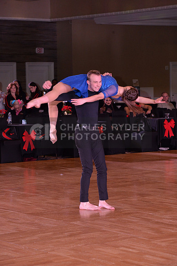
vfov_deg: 16.8
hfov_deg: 11.2
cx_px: 88
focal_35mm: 122
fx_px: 902
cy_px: 133
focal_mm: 122
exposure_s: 1/250
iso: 2000
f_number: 6.3
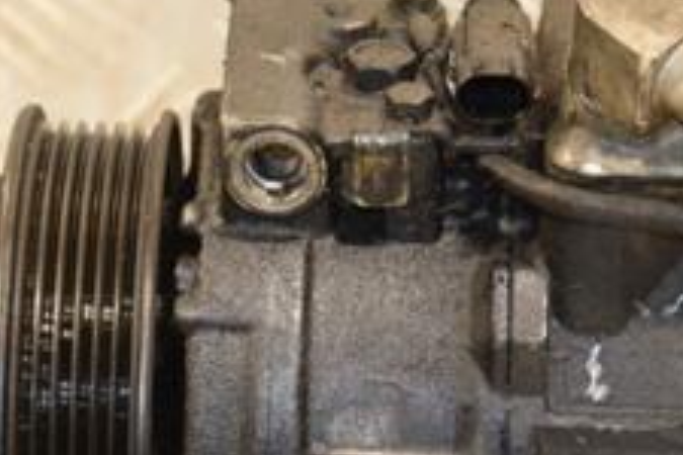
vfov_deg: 5.5
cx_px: 492
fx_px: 4705
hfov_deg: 8.3
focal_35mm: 248
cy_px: 337
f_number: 5.3
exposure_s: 1/100
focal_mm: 62
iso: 800
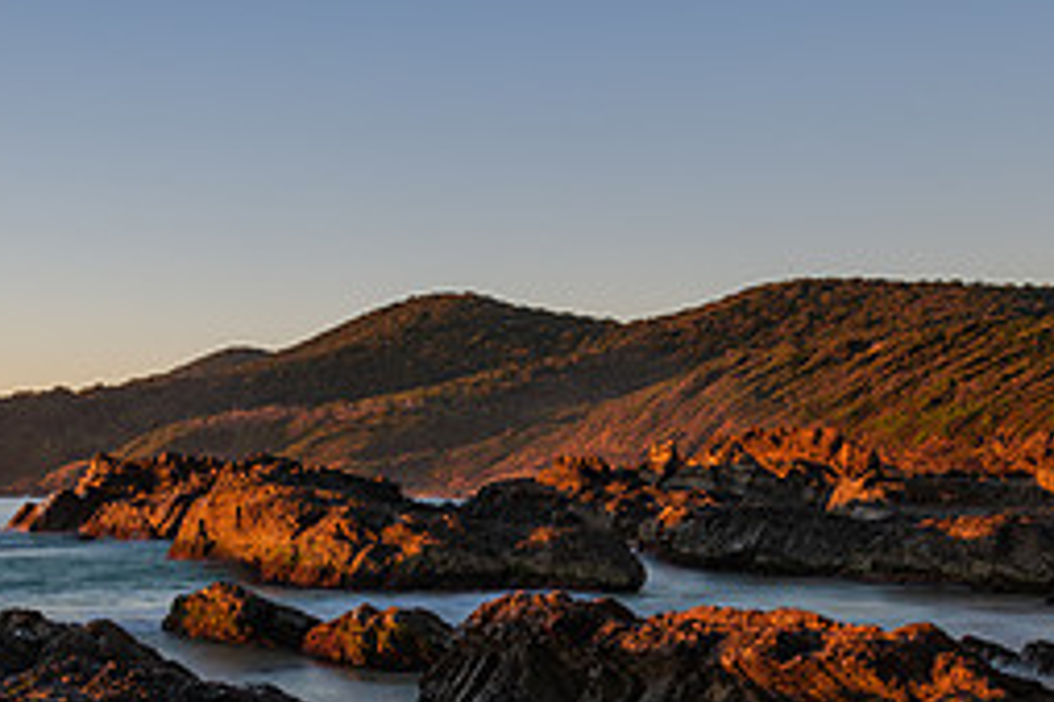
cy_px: 455
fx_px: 1697
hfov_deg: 34.4
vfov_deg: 23.3
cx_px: 448
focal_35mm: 58
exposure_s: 1.6
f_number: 9
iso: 31
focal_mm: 24
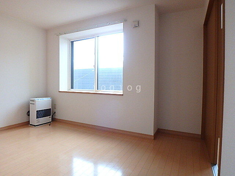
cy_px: 88
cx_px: 118
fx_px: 143
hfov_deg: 79.0
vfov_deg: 63.4
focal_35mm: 21
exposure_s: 1/30
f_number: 3.5
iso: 500
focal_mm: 3.7
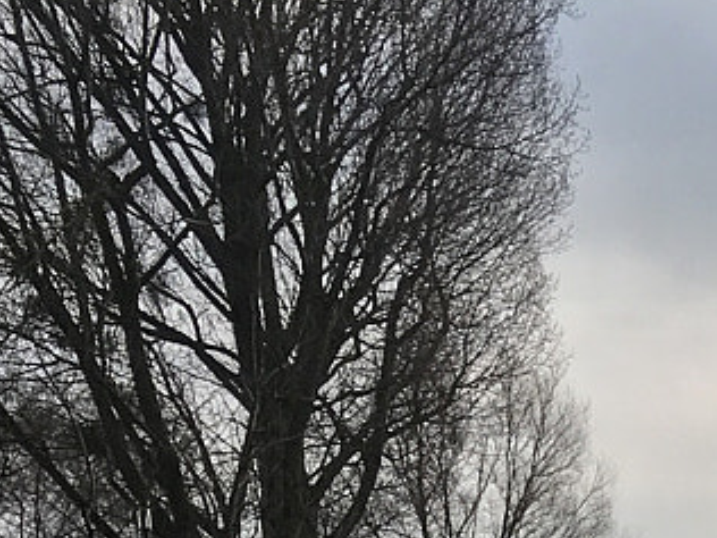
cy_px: 1346
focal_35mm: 147
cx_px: 1377
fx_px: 3045
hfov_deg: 12.1
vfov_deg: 9.0
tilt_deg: -11.4
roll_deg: +1.2
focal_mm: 4.15
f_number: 2.2
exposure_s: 1/2024
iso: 25
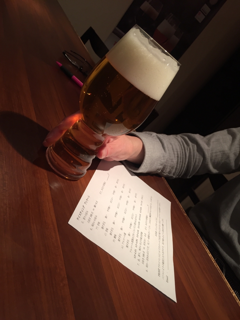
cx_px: 120
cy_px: 160
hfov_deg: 48.2
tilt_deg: -21.3
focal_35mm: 29
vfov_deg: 61.7
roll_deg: -42.4
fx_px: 268
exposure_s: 1/33
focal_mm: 4.15
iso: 50
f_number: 2.2
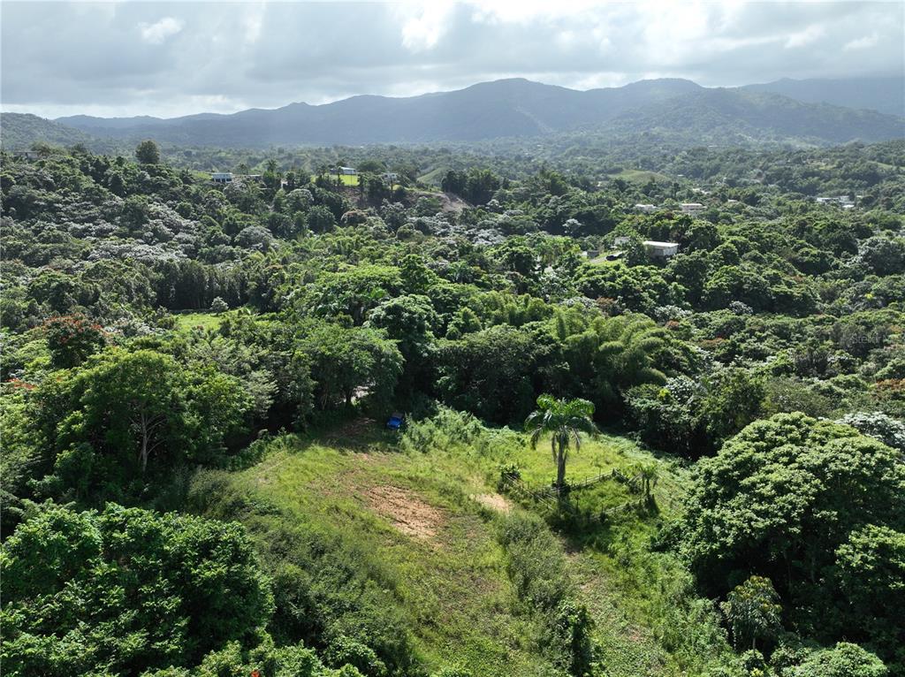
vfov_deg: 56.7
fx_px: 627
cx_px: 452
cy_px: 338
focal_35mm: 24
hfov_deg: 71.6
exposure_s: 1/3200
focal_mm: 12.29
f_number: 2.8
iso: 300
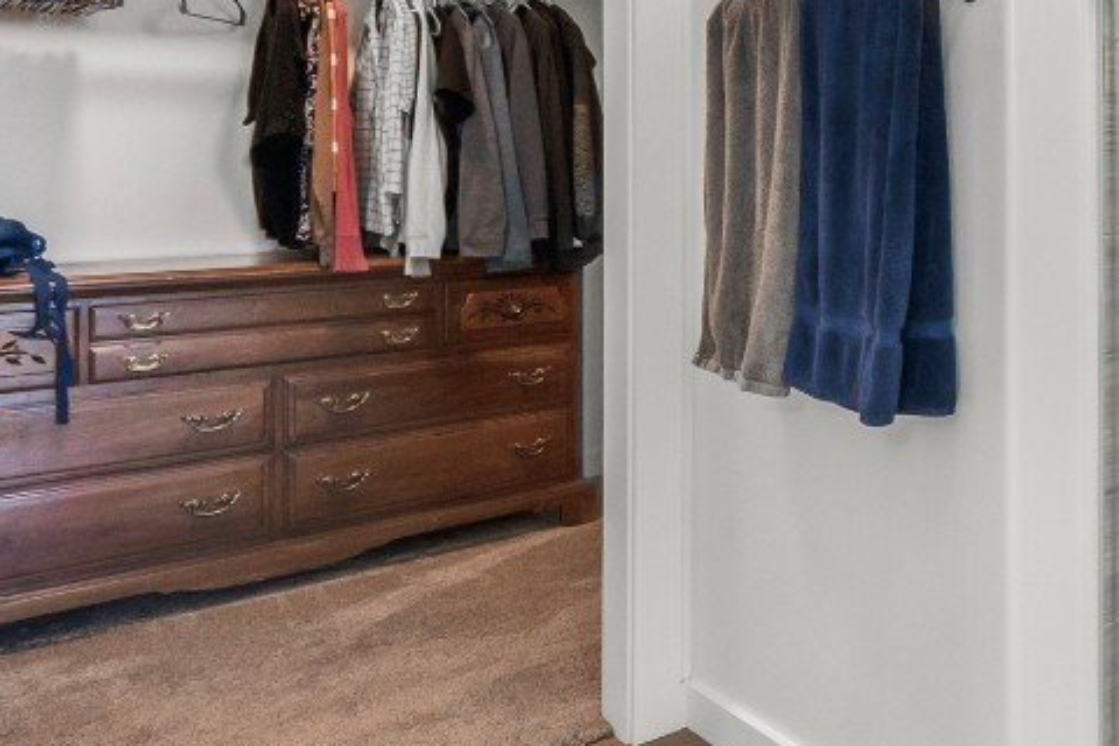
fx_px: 1119
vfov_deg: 35.8
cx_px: 1243
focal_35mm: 36
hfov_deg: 41.7
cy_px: 161
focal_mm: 10
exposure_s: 1/30
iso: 500
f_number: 7.1
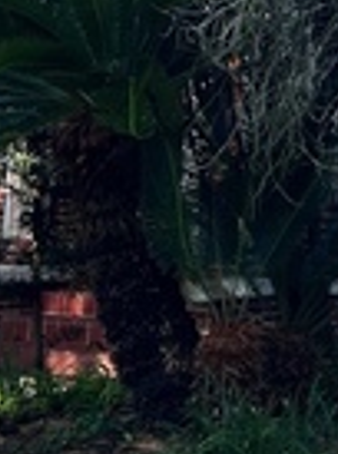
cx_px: 520
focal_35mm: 127
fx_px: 1661
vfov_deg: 15.0
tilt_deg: +8.9
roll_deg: -0.1
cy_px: -101
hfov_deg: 11.1
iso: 50
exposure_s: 1/1224
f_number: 1.5
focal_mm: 5.7
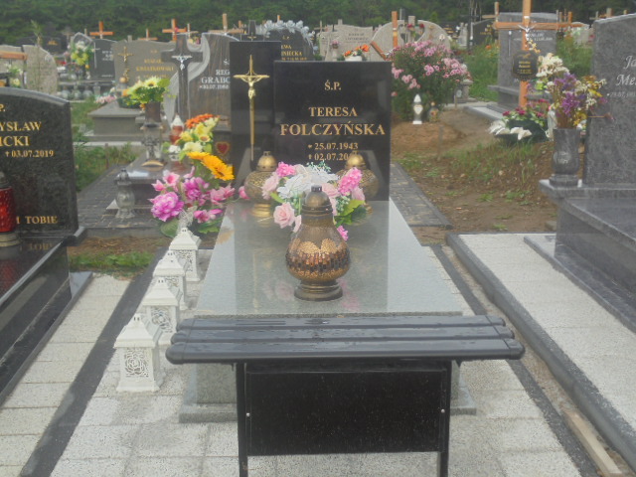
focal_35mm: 43
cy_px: 238
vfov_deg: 33.6
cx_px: 318
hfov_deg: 43.9
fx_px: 790
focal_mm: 7.8
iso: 100
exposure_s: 1/125
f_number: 4.5
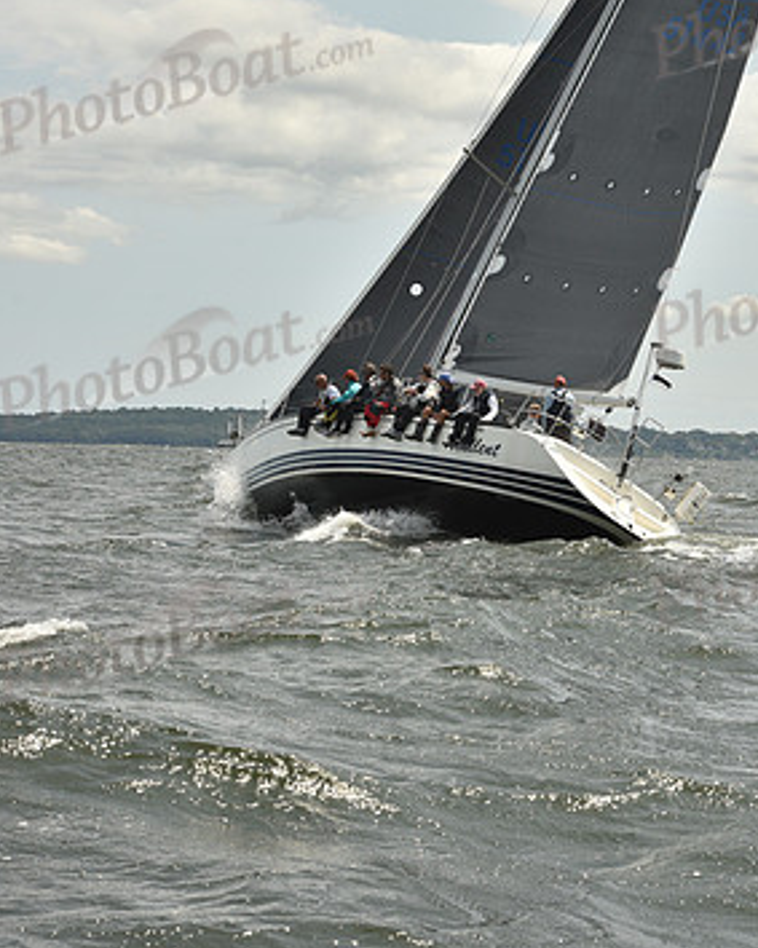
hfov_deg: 12.2
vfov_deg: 15.2
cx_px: 513
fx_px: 3535
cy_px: 187
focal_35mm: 126
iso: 250
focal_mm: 82
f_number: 10
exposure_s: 1/800
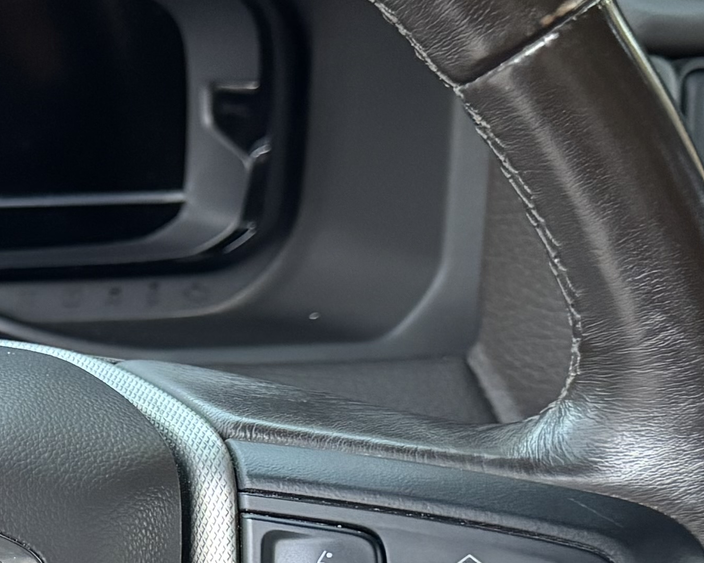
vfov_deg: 15.3
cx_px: -199
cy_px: 548
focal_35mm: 99
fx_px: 2062
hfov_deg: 18.1
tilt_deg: -27.9
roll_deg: +1.8
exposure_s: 1/60
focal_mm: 6.76
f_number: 1.78
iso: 500
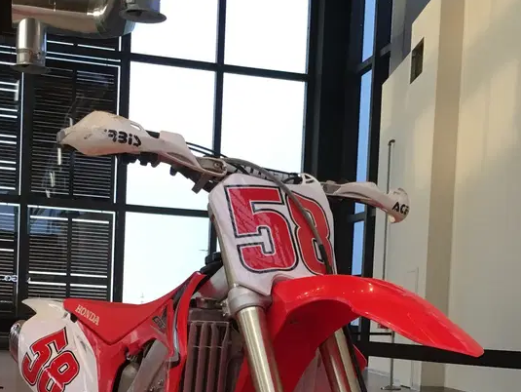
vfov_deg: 21.9
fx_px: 979
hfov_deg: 29.8
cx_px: 294
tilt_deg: -2.6
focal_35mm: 65
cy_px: 372
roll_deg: -2.7
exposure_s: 1/33
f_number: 2.2
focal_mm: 4.15
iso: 50
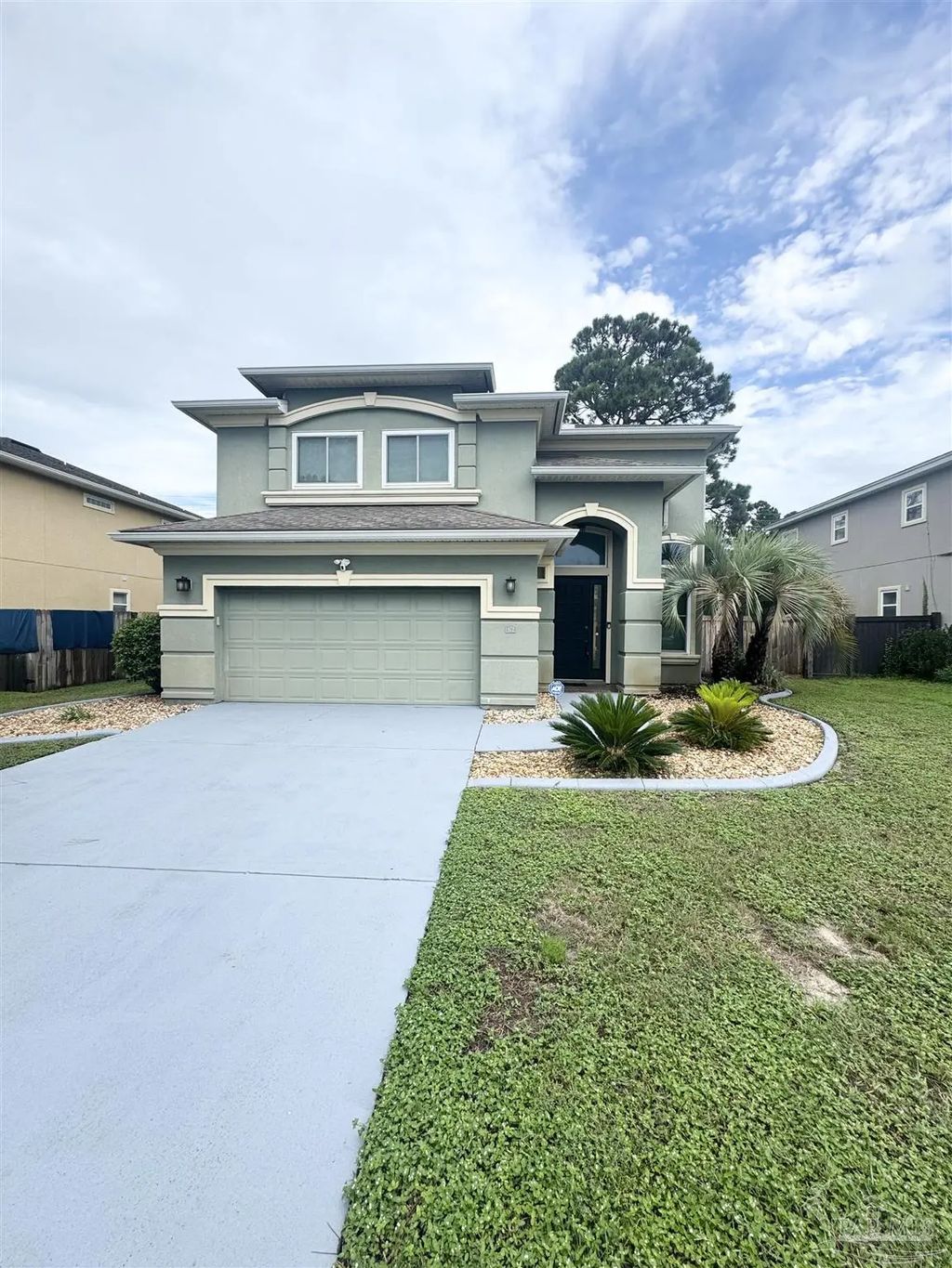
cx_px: 476
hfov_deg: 85.7
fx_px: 513
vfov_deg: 102.1
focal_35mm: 14
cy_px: 634
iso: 40
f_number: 2.2
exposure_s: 1/868
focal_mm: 2.22
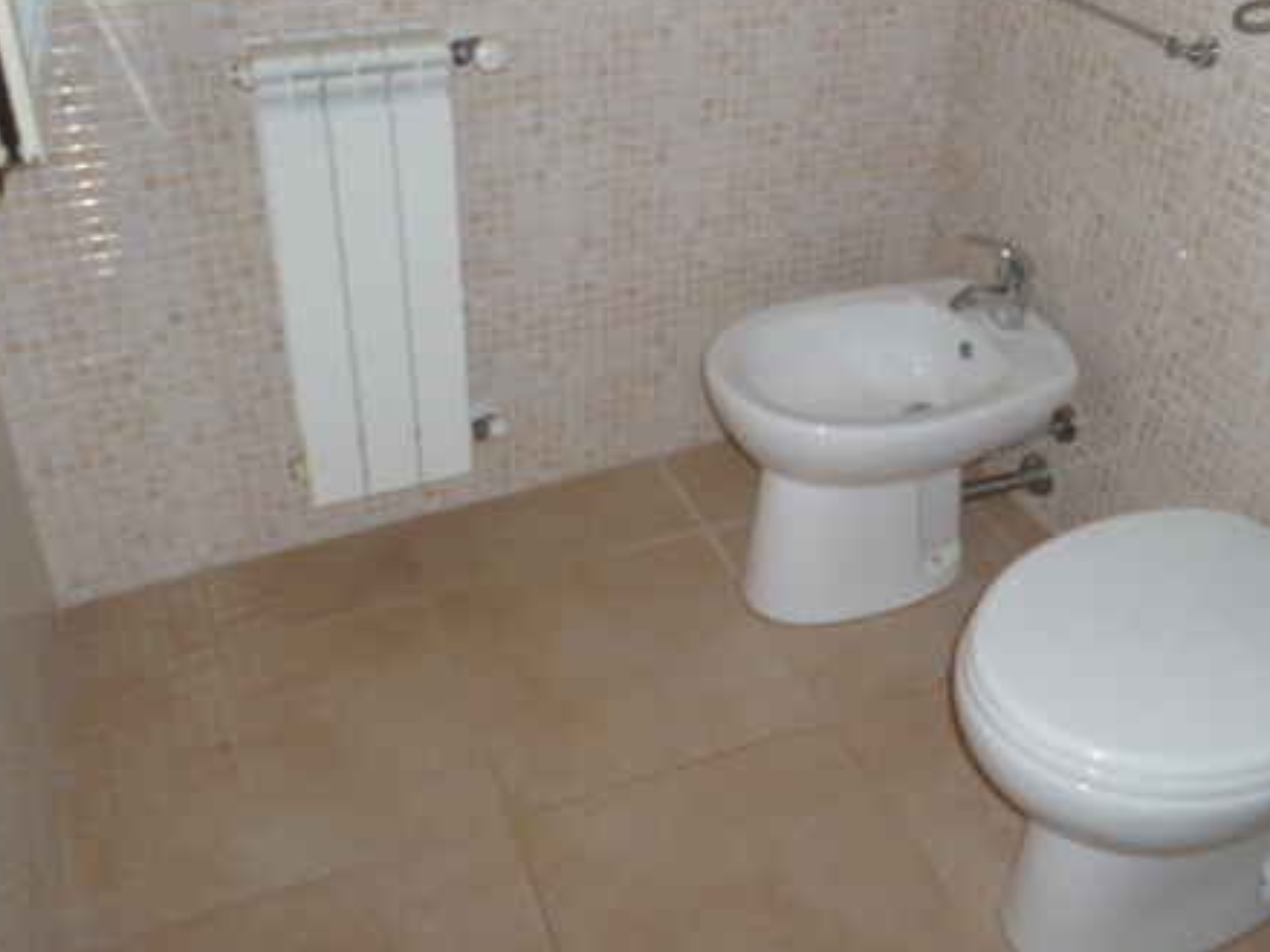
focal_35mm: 35
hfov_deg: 52.1
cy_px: 330
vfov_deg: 40.3
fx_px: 1284
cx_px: 793
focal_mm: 4.3
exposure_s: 1/60
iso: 160
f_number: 2.5
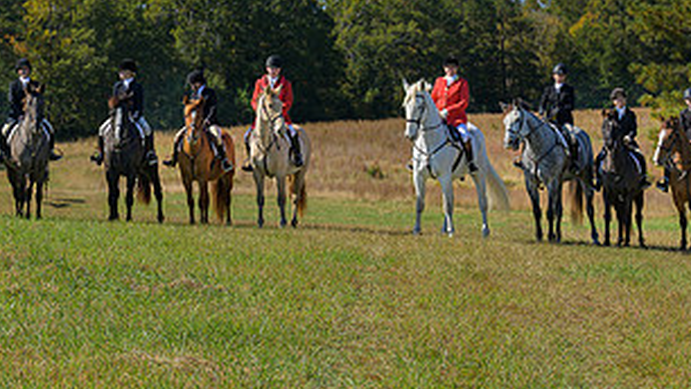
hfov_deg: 15.0
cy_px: 8
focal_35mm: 143
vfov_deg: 8.4
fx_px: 2620
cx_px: 186
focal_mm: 70
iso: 200
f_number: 4
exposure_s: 1/800
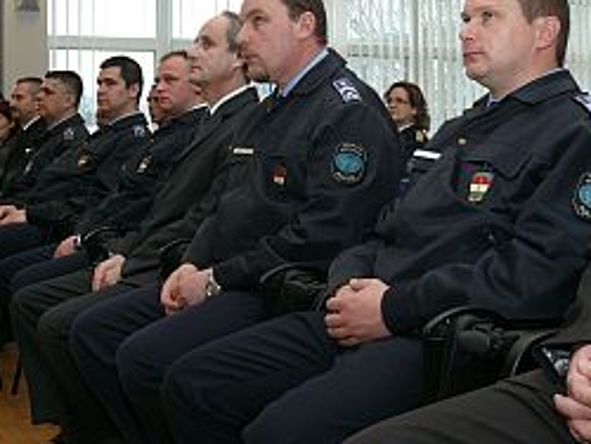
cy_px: 90
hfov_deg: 30.3
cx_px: 421
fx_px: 1077
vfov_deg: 23.0
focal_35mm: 63
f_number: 2.8
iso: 100
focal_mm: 7.4
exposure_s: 1/60
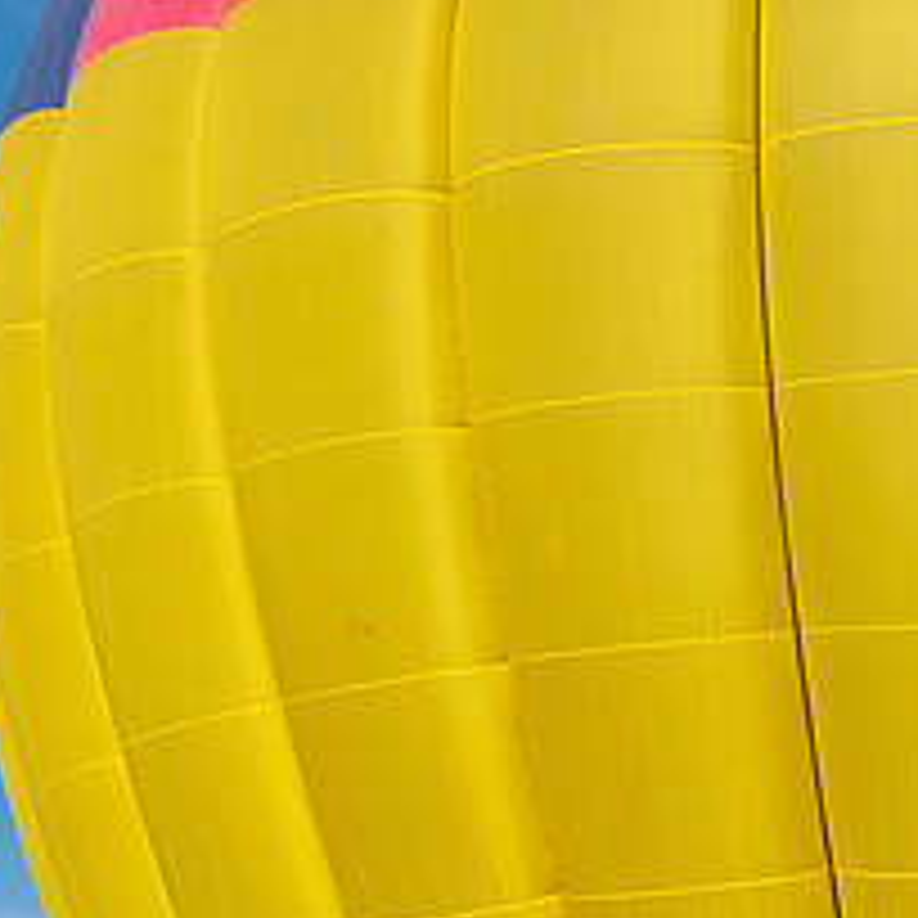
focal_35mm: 217
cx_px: 1242
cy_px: 398
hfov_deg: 8.0
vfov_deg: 8.1
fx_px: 6511
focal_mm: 65
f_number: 4.8
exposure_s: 1/3200
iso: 400
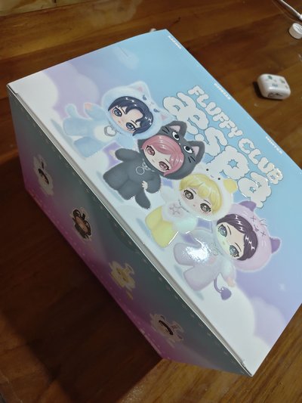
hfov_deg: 58.9
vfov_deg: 73.9
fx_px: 267
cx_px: 151
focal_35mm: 23
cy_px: 202
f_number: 1.88
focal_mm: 5.56
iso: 162
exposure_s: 1/100
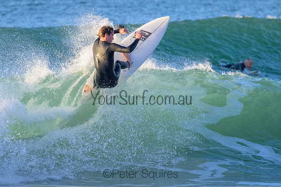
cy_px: 84
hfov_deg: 1.9
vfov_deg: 1.3
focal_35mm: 1074
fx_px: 8381
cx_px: 158
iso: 5000
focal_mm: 800
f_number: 11
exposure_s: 1/1000
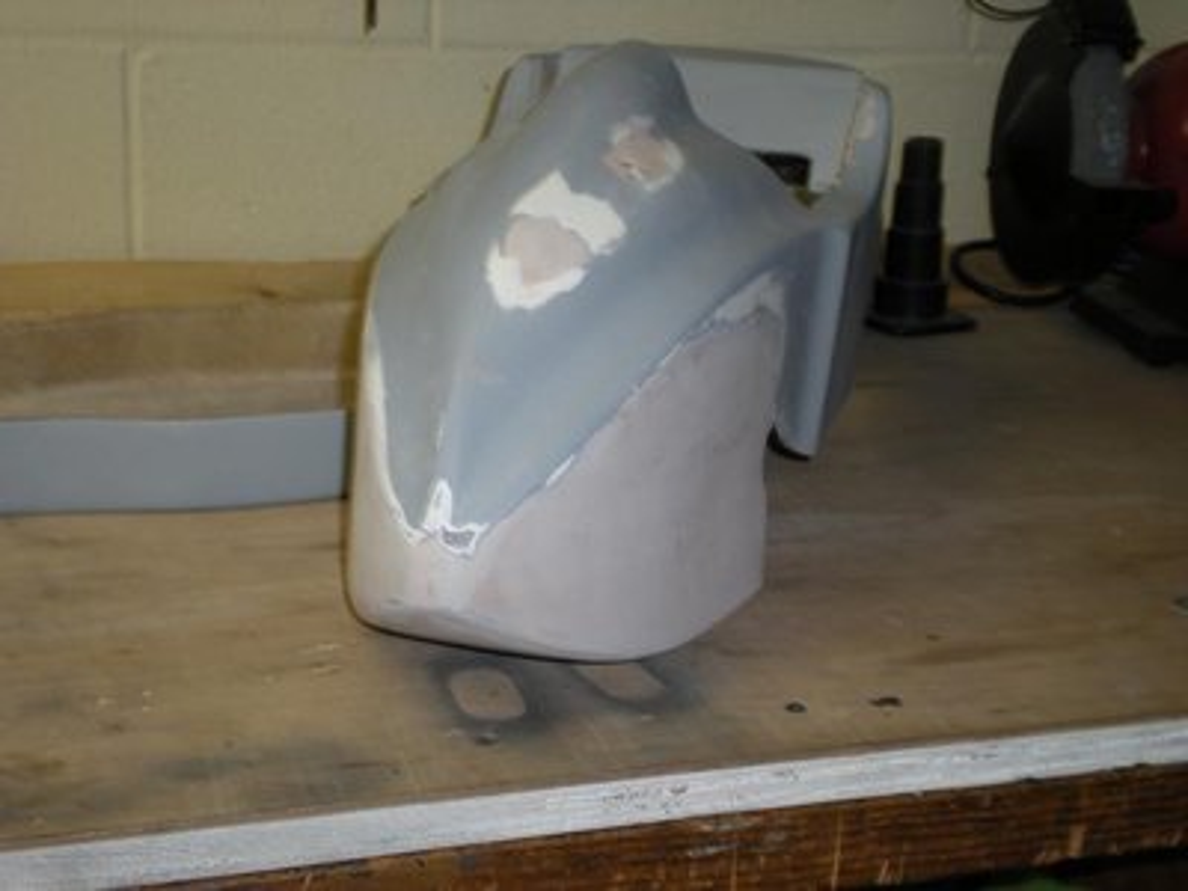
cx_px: 594
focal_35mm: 56
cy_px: 446
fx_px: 1922
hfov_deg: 34.3
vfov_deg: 26.1
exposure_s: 1/30
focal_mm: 9.3
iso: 64
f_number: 3.9
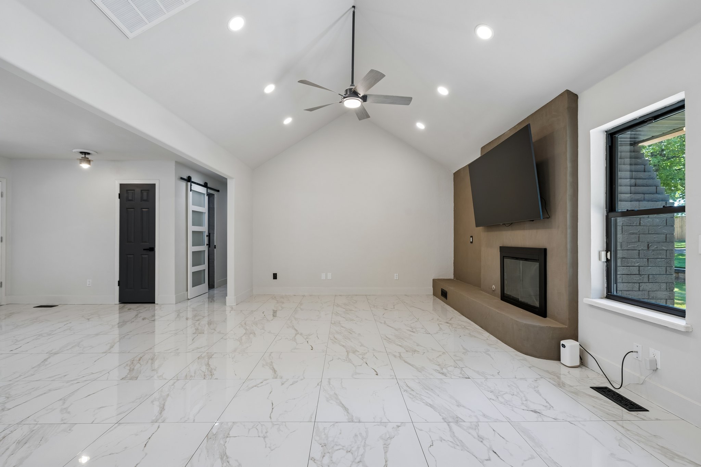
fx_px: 312
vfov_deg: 73.7
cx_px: 350
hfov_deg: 96.7
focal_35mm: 16
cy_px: 234
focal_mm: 16
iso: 200
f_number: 8
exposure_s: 1/15
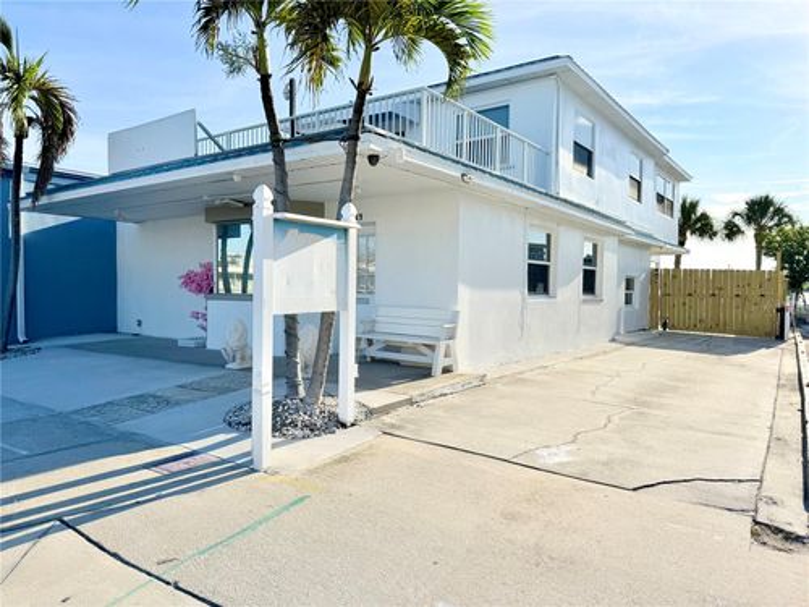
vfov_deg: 56.8
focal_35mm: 24
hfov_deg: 71.6
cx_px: 404
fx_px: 561
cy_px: 304
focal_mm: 6.76
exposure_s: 1/6173
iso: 80
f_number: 1.78
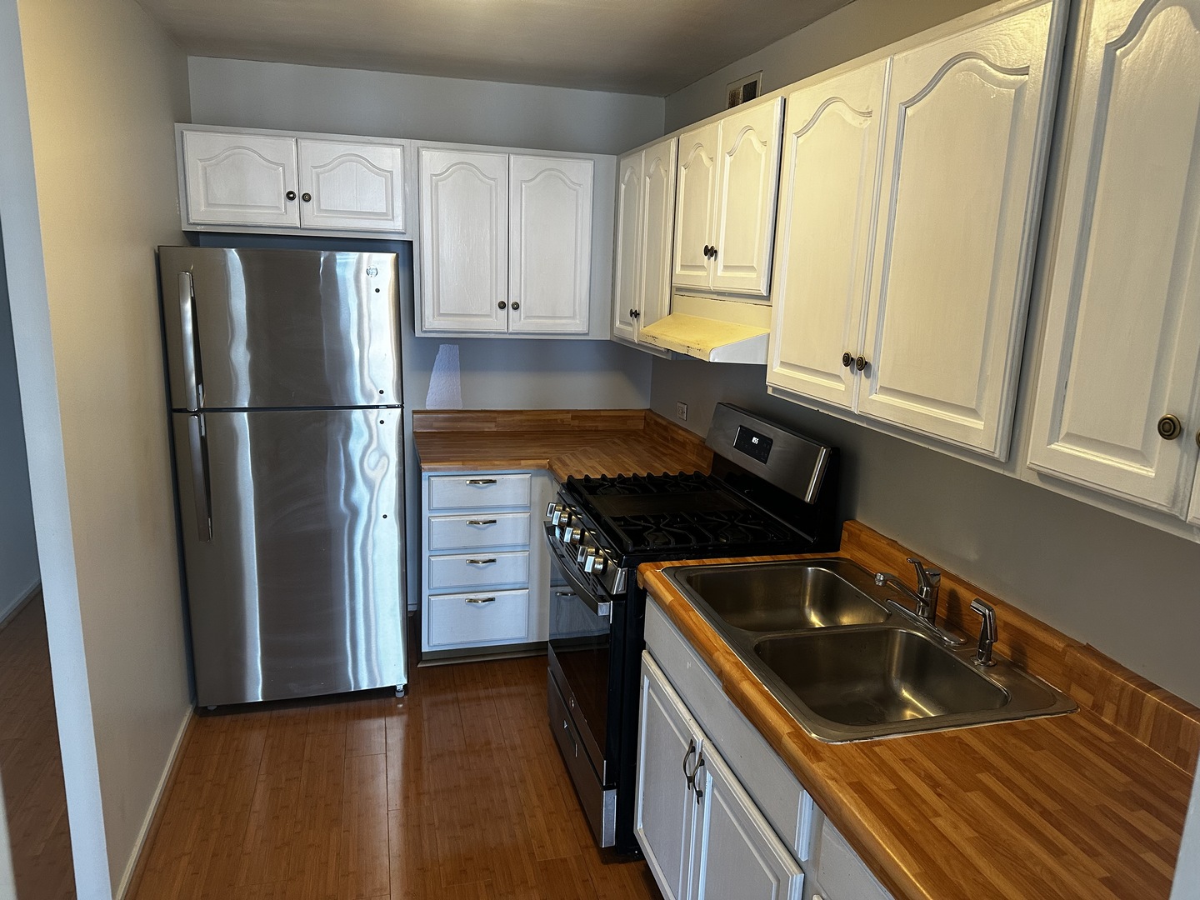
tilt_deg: -12.5
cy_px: 450
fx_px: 832
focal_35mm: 24
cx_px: 600
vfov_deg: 56.8
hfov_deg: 71.6
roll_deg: -2.4
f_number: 1.78
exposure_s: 1/60
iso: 200
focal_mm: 6.86
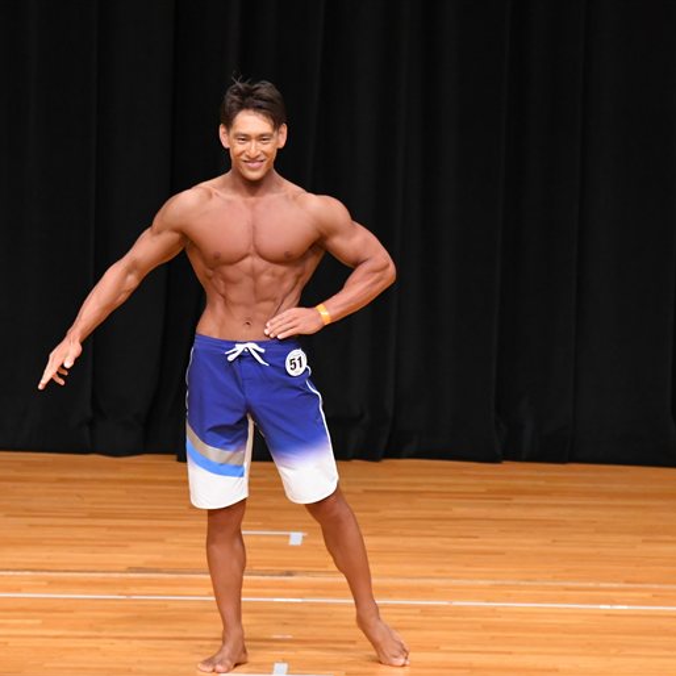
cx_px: 289
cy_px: 338
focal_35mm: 346
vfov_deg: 5.1
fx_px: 7645
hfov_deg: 5.1
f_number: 5.6
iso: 4000
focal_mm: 180
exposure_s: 1/400
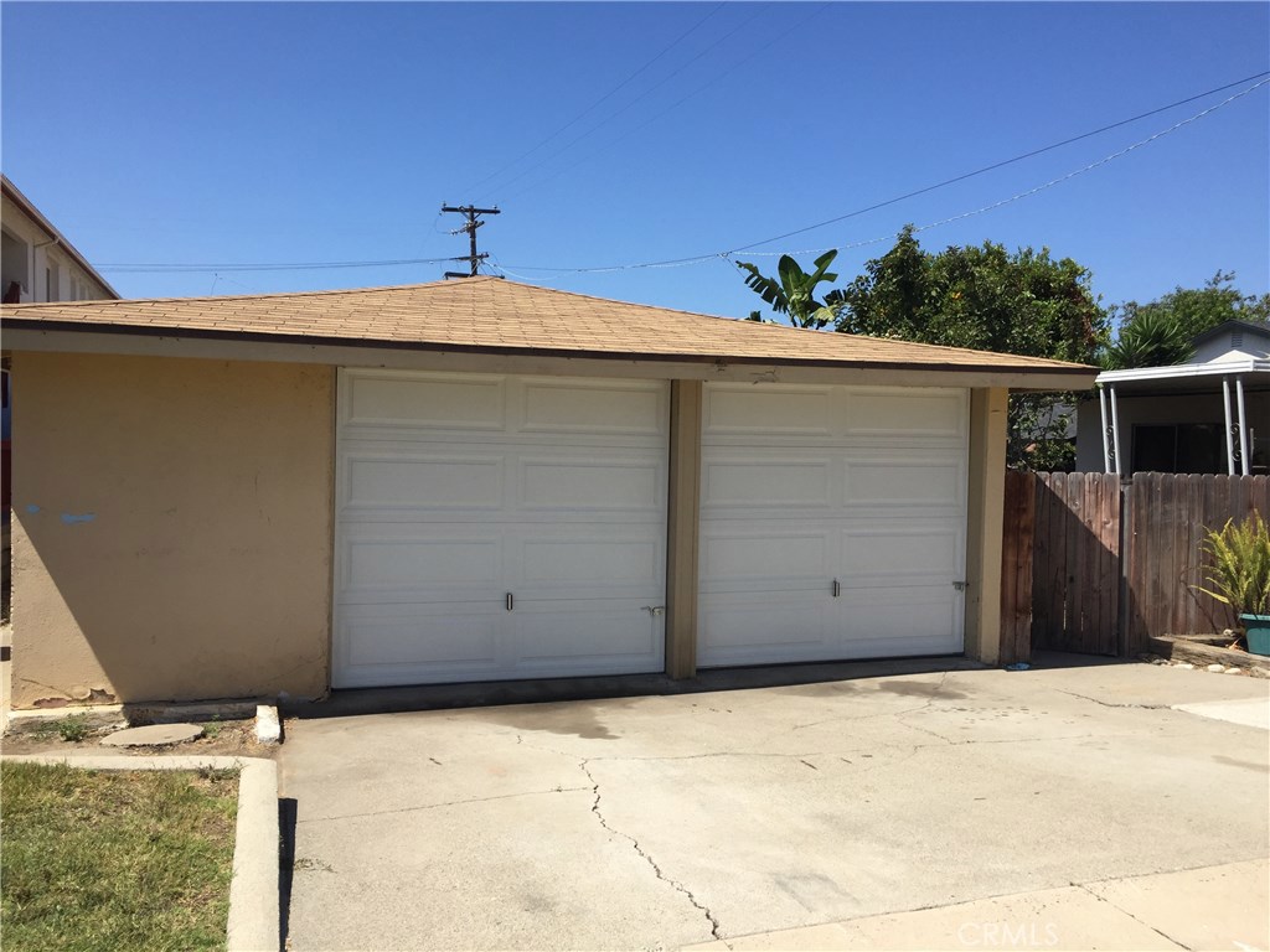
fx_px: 1064
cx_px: 635
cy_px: 476
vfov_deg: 48.2
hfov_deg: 61.7
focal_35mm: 29
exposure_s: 1/2198
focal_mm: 4.15
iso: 32
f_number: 2.2
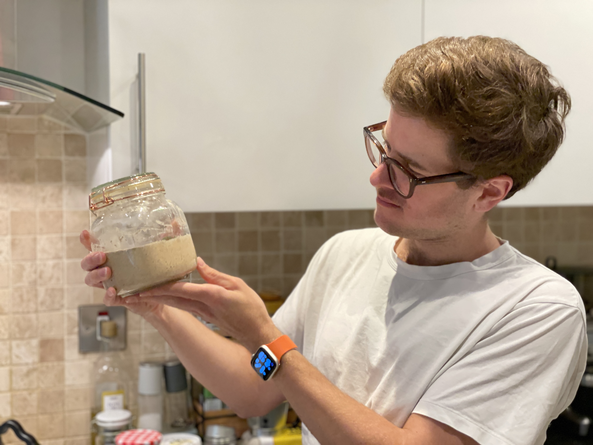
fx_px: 891
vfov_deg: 28.0
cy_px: 222
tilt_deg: -2.7
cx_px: 296
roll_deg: -0.1
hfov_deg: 36.8
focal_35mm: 52
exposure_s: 1/33
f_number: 2
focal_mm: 6
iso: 160
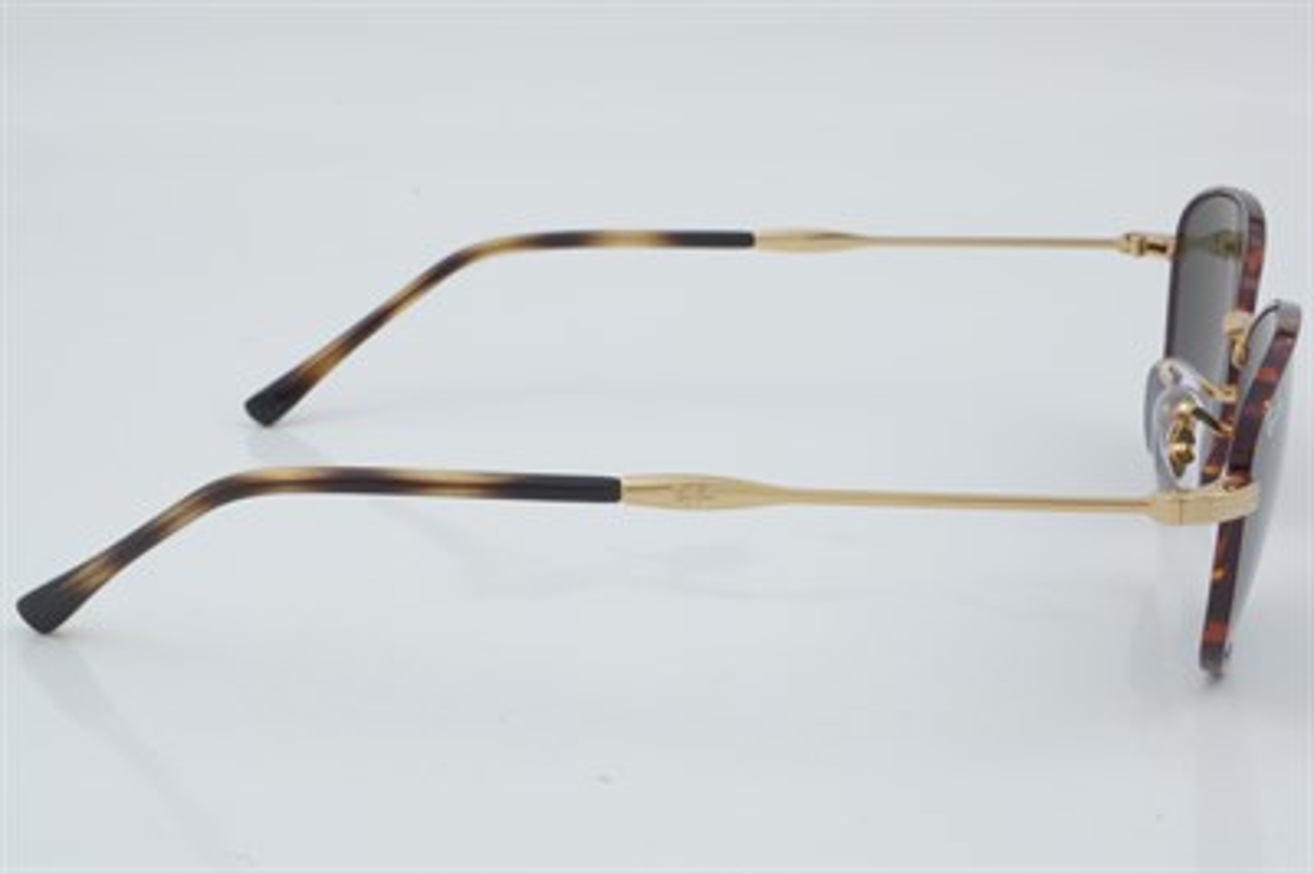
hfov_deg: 27.0
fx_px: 2735
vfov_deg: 18.2
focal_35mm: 75
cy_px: 437
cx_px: 657
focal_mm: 50
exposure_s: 1/4
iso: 100
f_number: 29
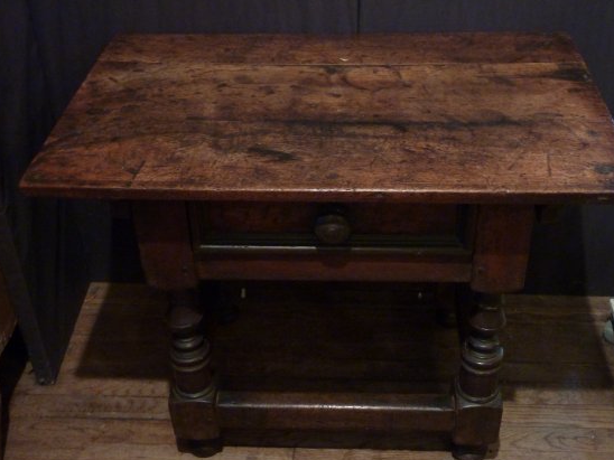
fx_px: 816
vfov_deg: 31.5
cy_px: 243
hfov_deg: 41.2
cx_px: 333
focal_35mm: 46
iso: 400
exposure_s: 1/8
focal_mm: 6.9
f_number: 3.7
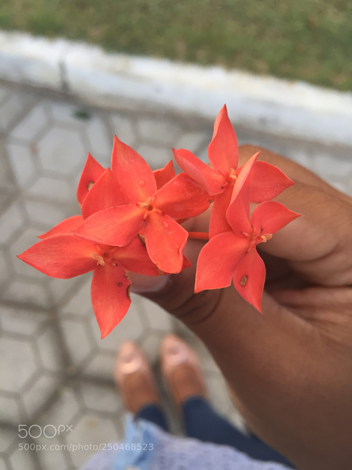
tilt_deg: -81.2
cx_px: 176
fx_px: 393
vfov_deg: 61.7
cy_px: 235
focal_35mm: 29
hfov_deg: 48.2
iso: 32
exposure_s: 1/40
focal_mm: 4.15
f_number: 2.2
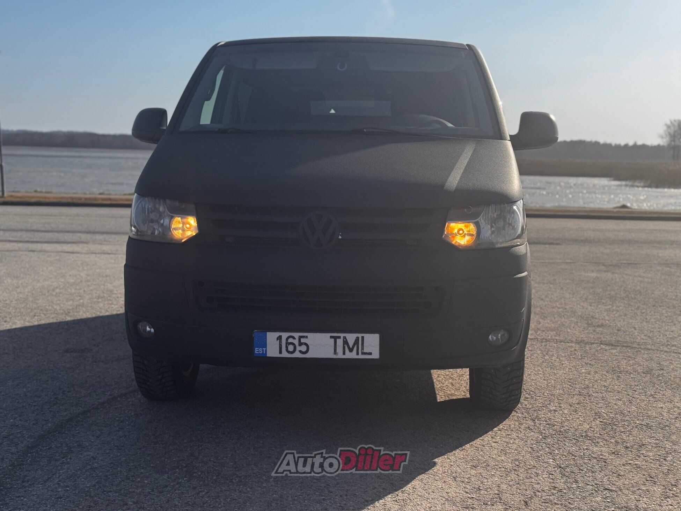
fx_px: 944
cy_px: 256
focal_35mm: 48
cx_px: 340
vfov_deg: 30.3
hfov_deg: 39.7
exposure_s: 1/4049
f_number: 1.78
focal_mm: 6.76
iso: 64
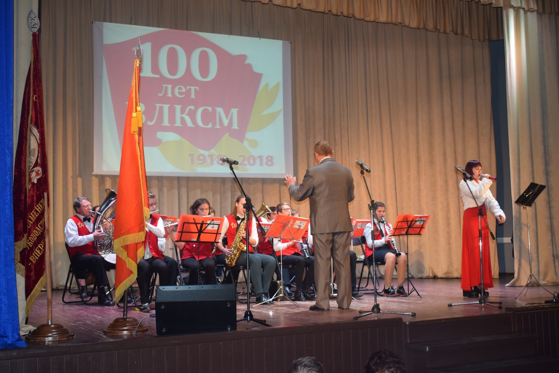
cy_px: 186
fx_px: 722
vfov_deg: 28.9
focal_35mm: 46
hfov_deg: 42.3
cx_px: 280
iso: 800
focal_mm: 31
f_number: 4.2
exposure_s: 1/80
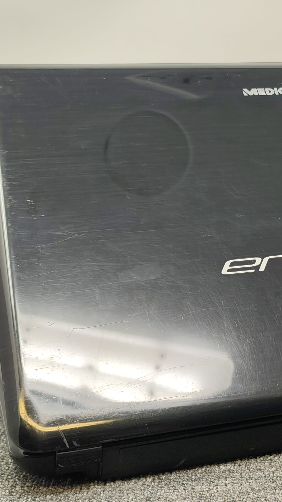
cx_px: 283
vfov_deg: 31.4
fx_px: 891
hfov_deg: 17.6
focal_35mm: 67
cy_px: 251
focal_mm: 6.07
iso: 160
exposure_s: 1/100
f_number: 1.7
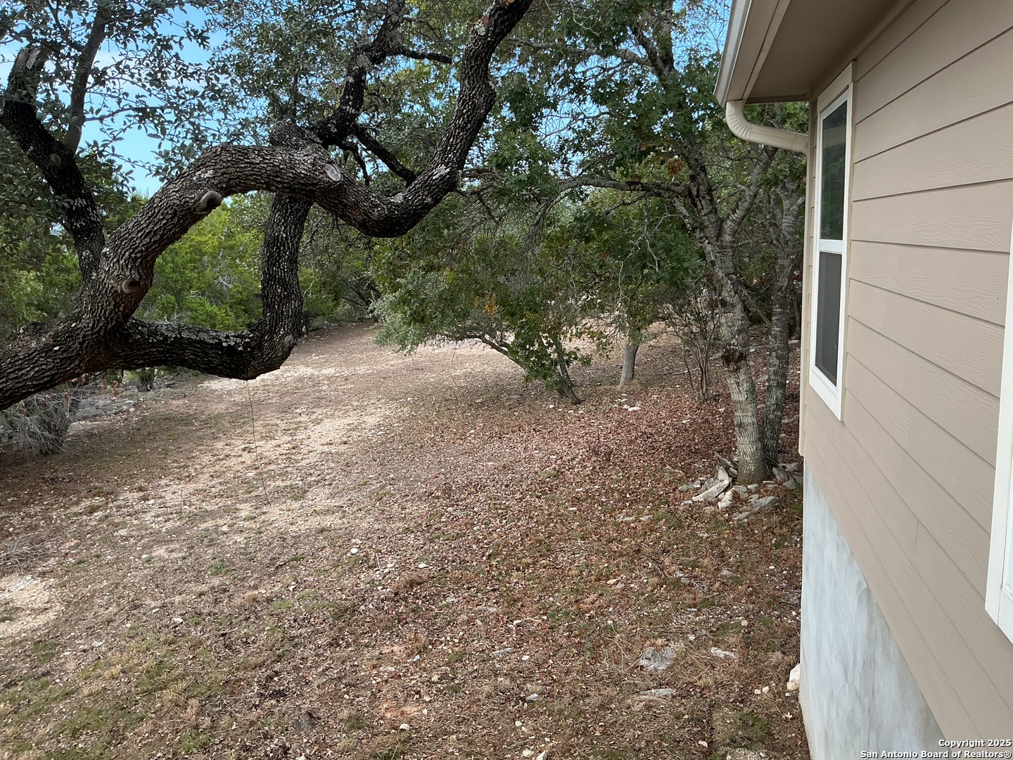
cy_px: 380
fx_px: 849
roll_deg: +1.9
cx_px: 506
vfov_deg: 48.2
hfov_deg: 61.7
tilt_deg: -10.3
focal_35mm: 29
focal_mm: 3
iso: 20
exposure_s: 1/158
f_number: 1.8
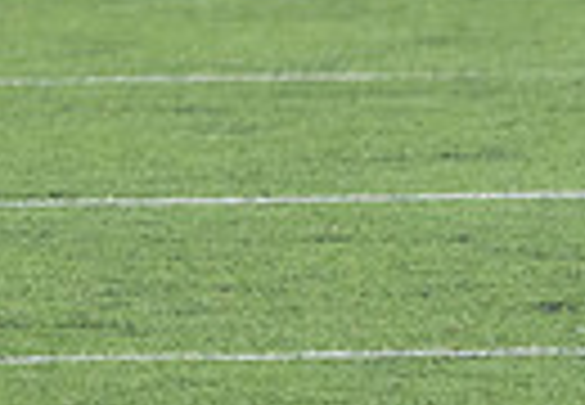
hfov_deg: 1.2
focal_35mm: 1650
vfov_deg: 0.9
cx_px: -653
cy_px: -423
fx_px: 27132
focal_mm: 285
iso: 1600
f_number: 5.6
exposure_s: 1/1250
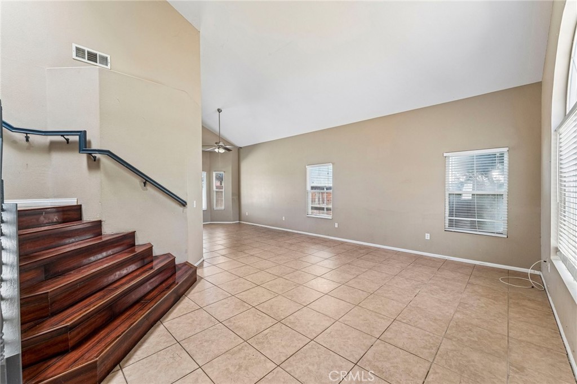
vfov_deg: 81.2
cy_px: 192
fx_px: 224
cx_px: 288
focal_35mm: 14
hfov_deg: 104.3
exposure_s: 1/60
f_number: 8
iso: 400
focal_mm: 14
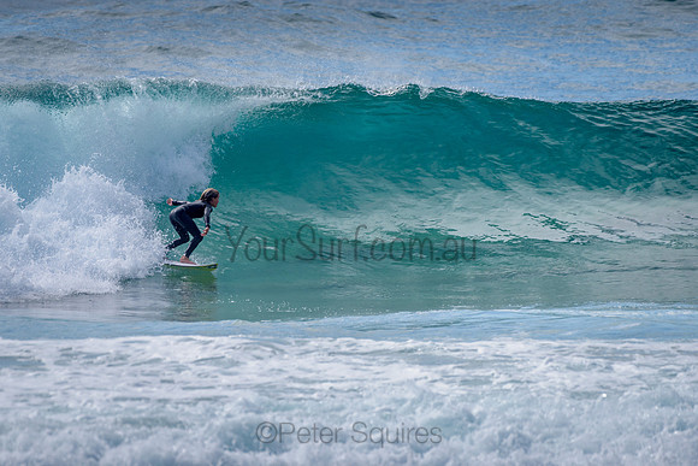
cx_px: 278
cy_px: 207
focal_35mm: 613
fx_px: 11891
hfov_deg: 3.4
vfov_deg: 2.2
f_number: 5.6
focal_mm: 500
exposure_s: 1/2000
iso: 160
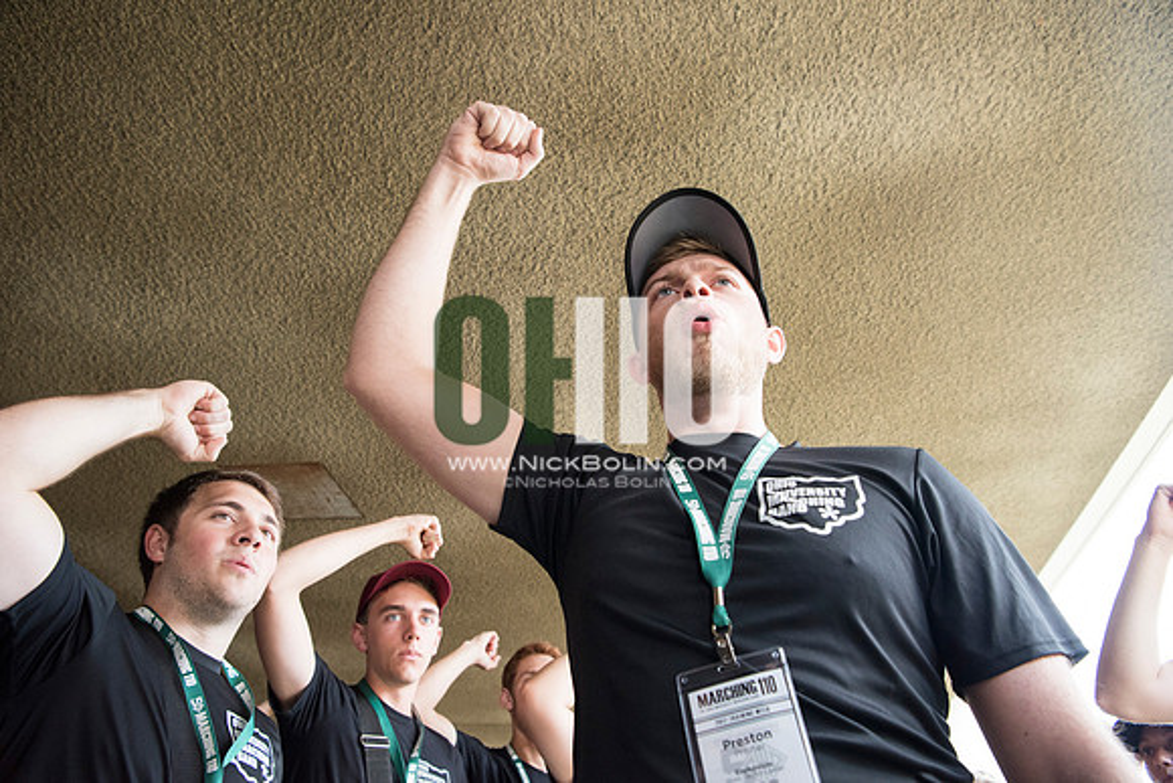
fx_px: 782
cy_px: 392
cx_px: 586
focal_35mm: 24
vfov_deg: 53.2
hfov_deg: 73.7
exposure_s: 1/320
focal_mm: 24
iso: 2500
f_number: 5
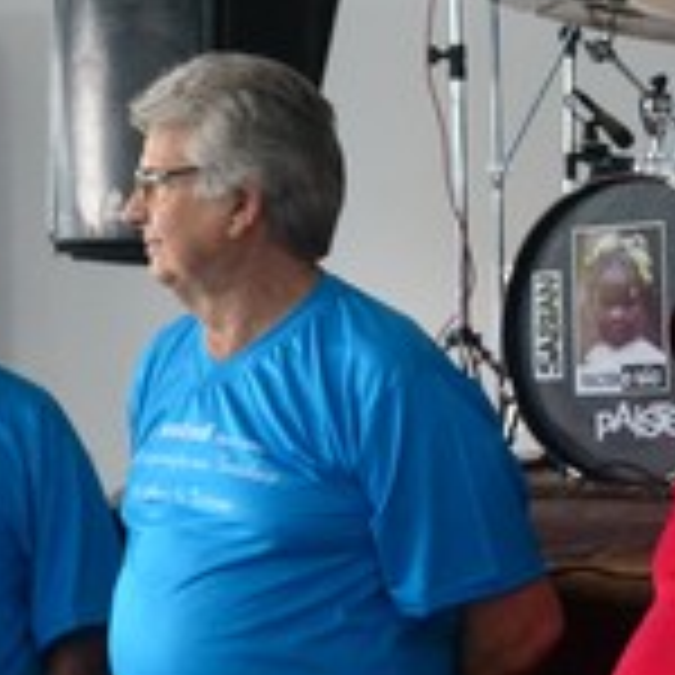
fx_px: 3375
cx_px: -68
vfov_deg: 11.4
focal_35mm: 153
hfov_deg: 11.3
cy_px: 414
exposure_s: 1/60
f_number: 4.5
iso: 3200
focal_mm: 40
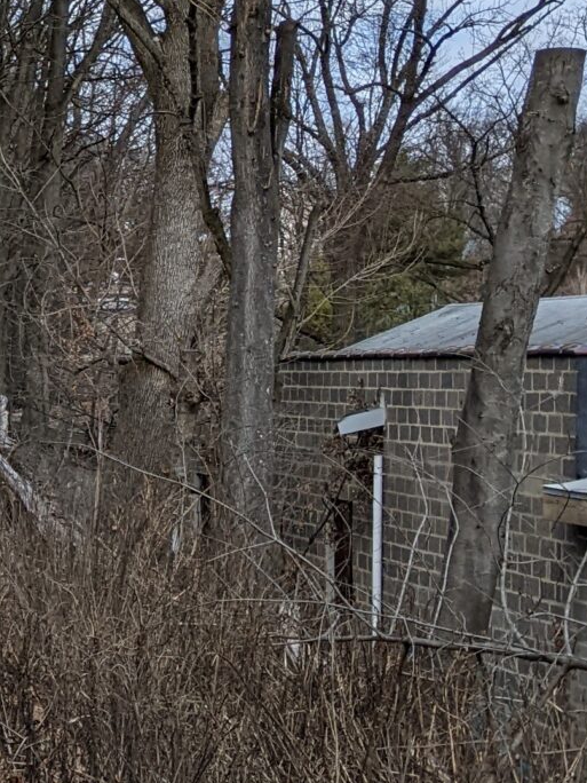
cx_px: -459
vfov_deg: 19.4
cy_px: 410
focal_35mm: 101
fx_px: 2284
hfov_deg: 13.2
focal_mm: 4.44
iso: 54
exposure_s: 1/2347
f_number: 1.8
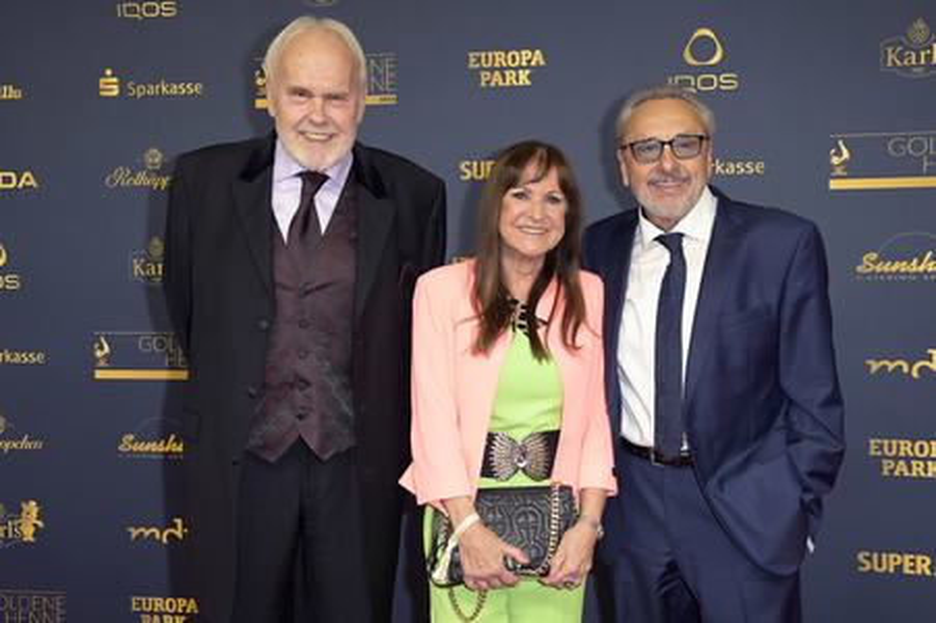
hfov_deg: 44.5
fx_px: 1143
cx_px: 468
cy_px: 312
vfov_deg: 30.5
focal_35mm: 44
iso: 640
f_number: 5.6
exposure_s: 1/250
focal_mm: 44
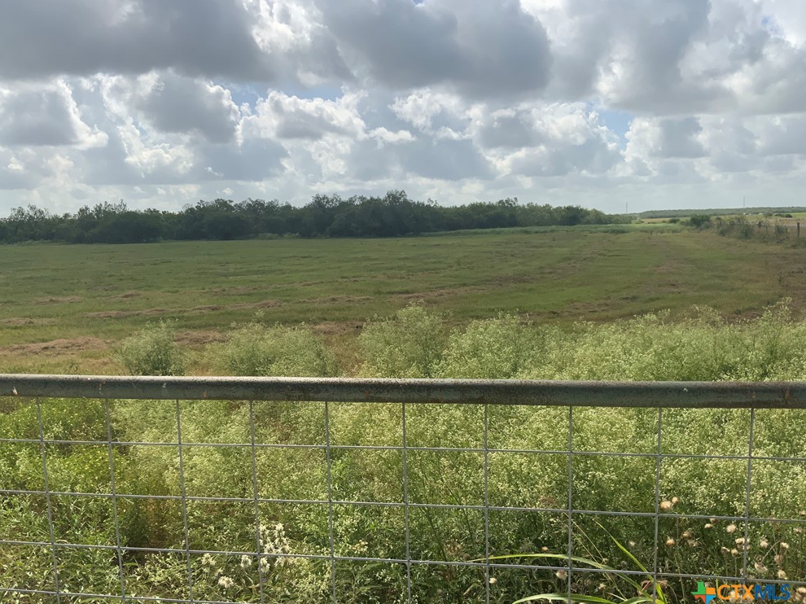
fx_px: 698
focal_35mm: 30
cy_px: 309
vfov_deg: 46.8
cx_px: 393
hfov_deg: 60.0
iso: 20
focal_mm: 3
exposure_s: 1/3788
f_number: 1.8
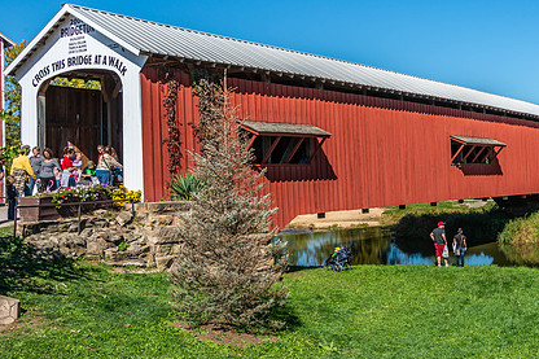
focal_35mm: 48
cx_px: 371
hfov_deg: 40.5
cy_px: 167
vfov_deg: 28.0
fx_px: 718
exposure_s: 1/160
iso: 100
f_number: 11
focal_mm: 34
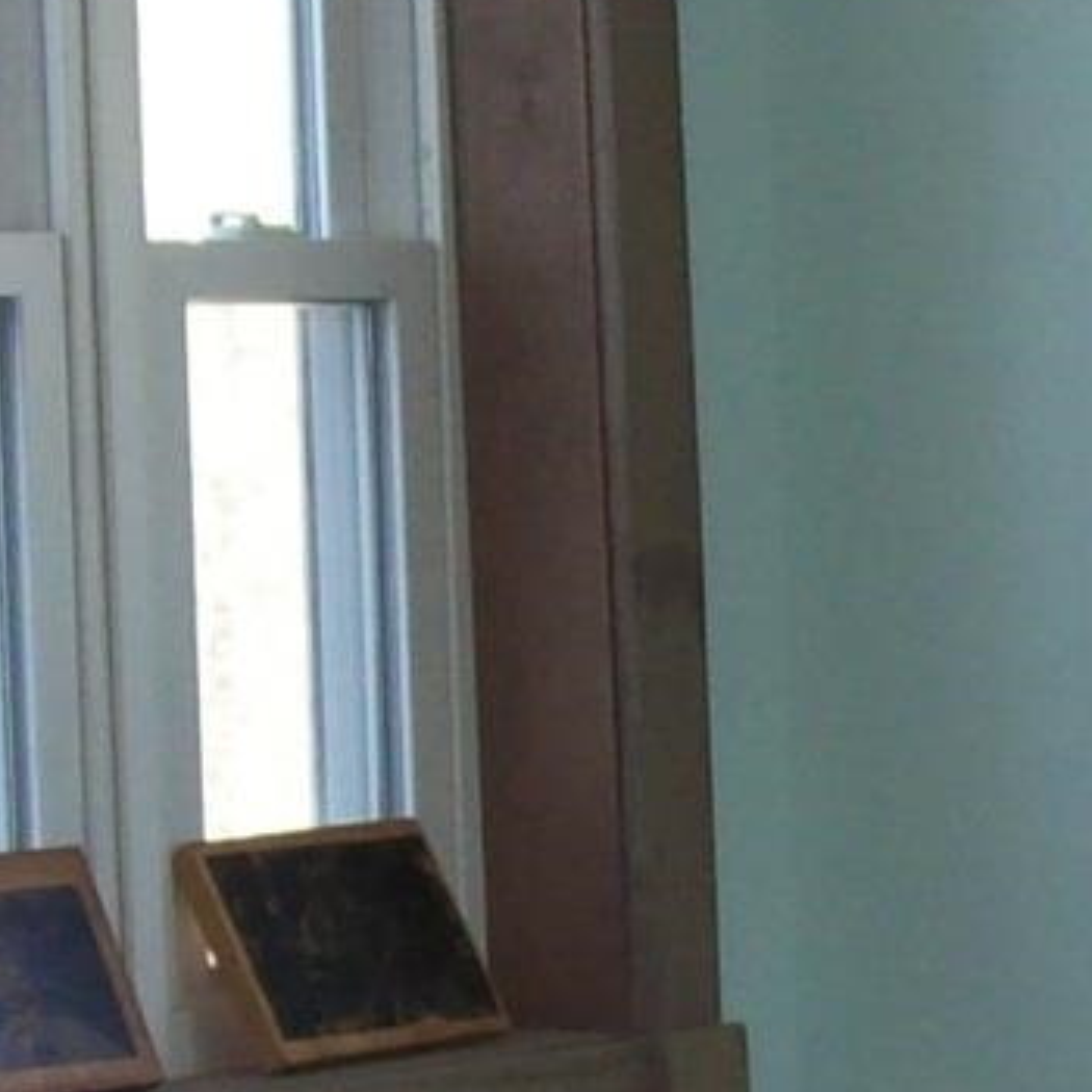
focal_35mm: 186
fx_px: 6638
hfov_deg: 9.4
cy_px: 802
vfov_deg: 9.4
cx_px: 496
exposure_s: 1/64
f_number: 2.7
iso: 80
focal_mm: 6
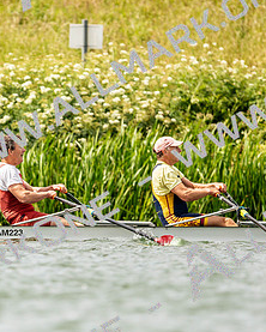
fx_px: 11589
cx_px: 84
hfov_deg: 1.3
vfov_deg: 1.6
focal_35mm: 1179
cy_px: 188
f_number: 6.3
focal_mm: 600
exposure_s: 1/2000
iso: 320
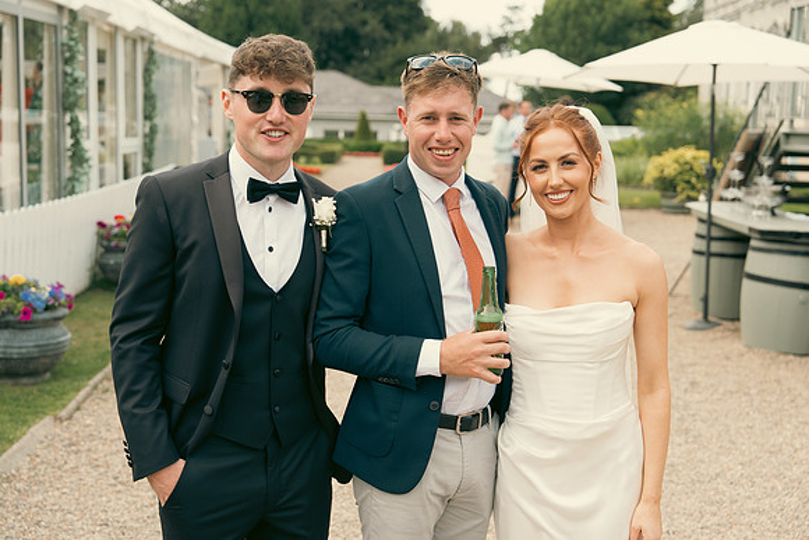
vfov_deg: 28.1
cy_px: 270
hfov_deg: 41.1
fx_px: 1079
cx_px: 404
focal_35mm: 48
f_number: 3.5
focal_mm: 48
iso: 125
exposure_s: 1/320
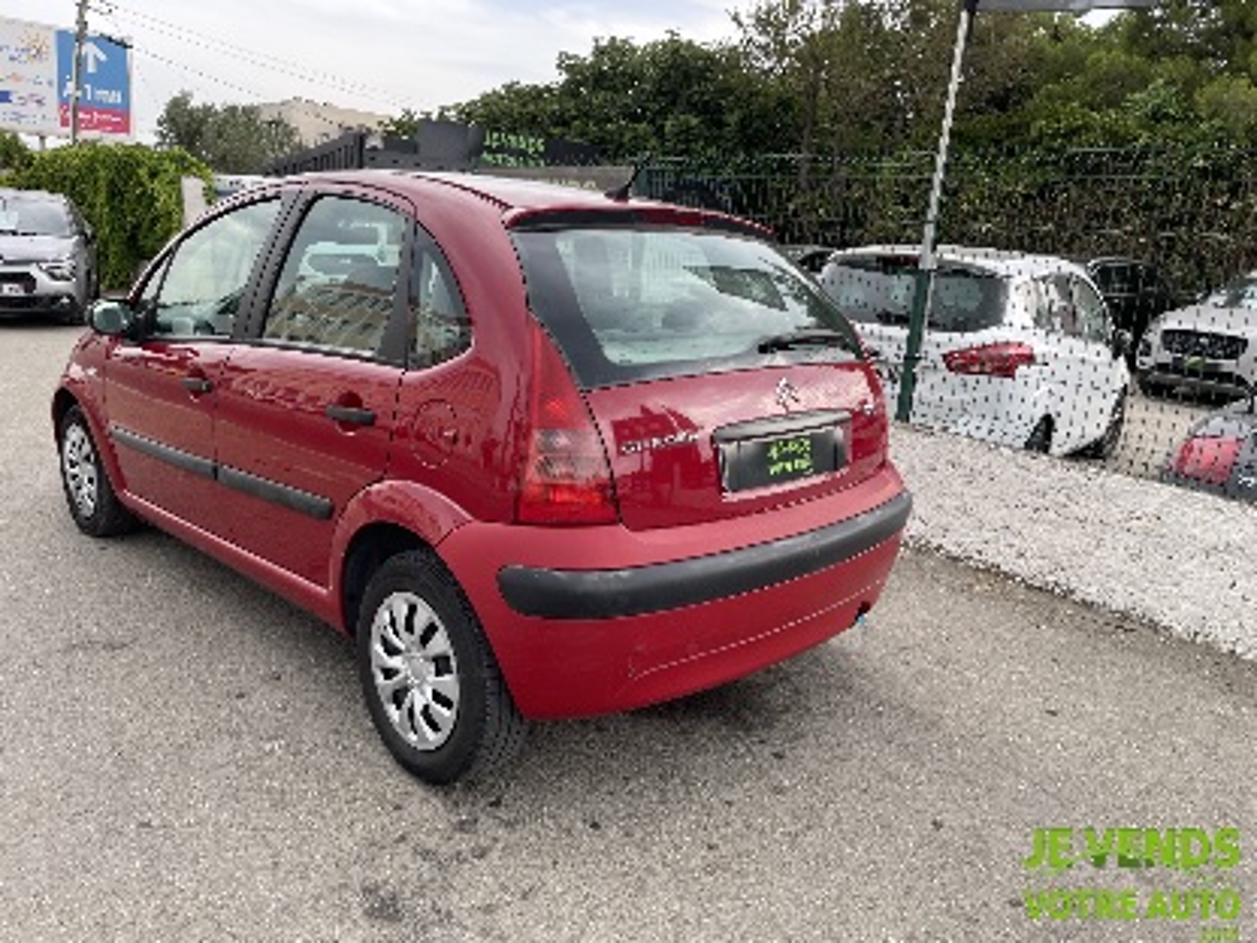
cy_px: 472
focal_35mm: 26
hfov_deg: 67.3
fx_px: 944
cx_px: 628
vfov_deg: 53.1
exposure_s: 1/435
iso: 32
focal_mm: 4.2
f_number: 1.6
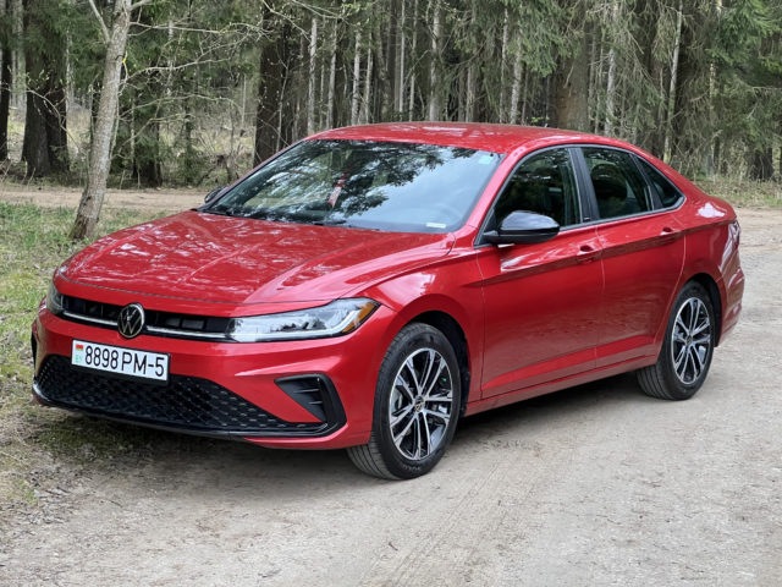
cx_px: 391
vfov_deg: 19.1
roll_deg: -4.3
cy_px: 294
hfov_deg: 25.3
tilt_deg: -7.1
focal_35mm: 77
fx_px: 1739
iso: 200
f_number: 2.8
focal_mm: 9
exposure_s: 1/99
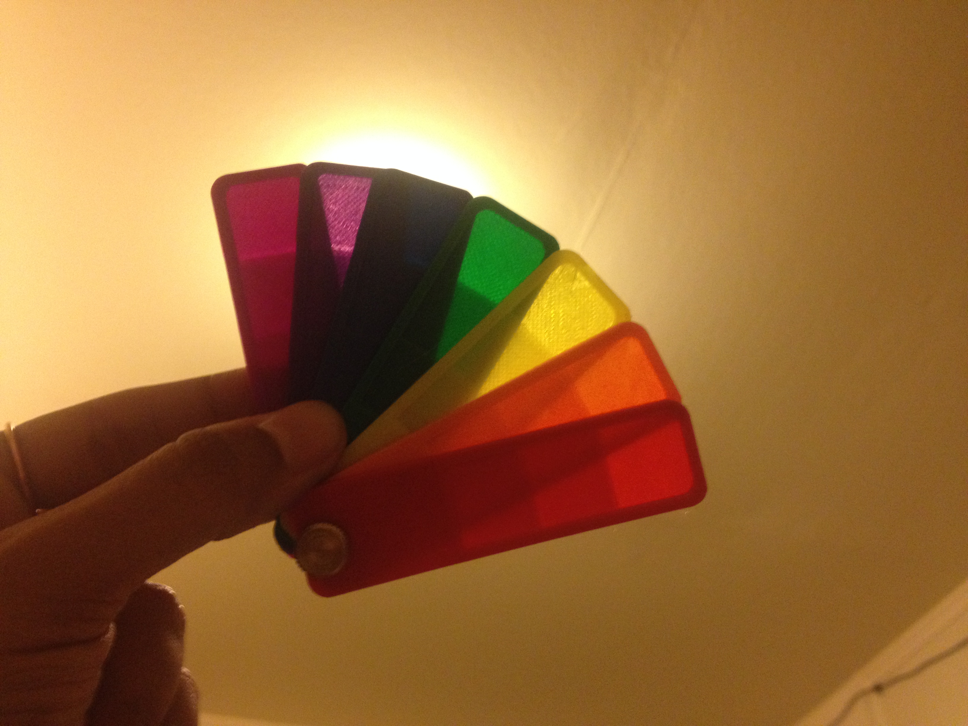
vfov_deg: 40.7
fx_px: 979
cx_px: 484
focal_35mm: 35
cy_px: 363
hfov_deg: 52.6
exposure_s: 1/20
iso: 250
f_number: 2.4
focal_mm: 4.28
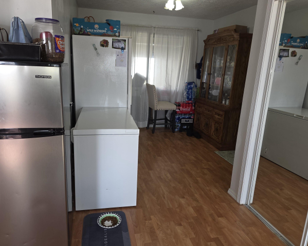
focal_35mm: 25
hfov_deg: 68.0
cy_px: 122
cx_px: 144
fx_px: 228
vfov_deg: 56.8
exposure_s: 1/60
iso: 32
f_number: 1.7
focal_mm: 6.3
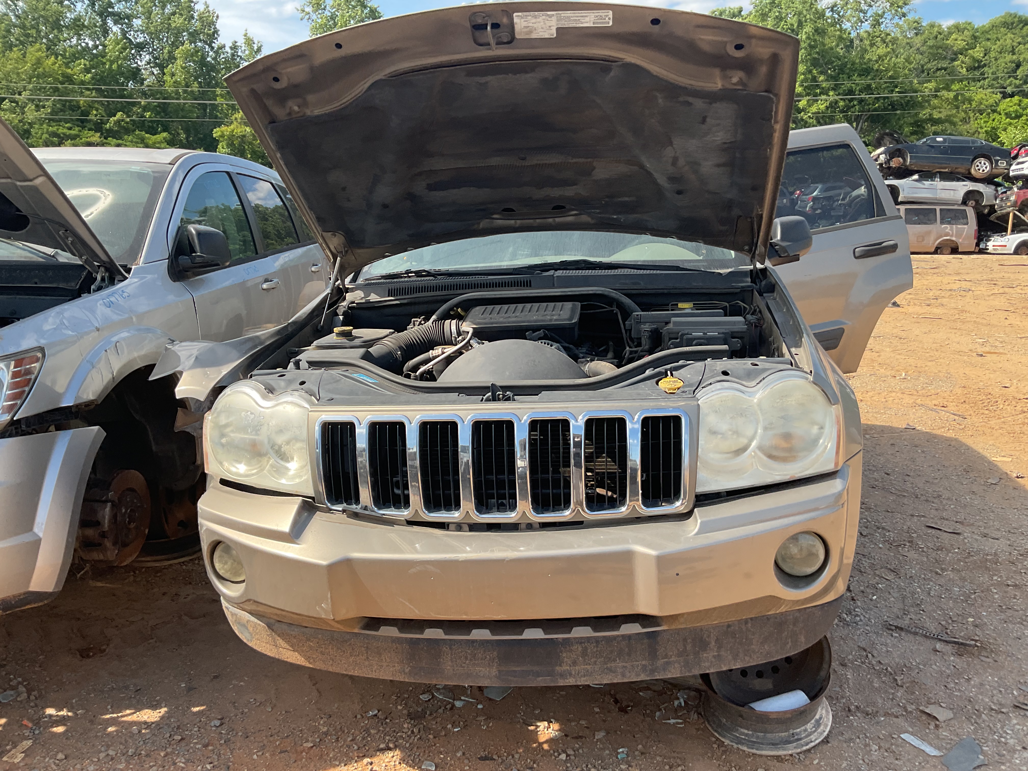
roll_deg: +2.2
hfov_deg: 61.7
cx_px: 514
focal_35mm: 29
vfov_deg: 48.2
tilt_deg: -3.3
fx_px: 861
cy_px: 386
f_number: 1.8
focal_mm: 3
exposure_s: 1/719
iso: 16
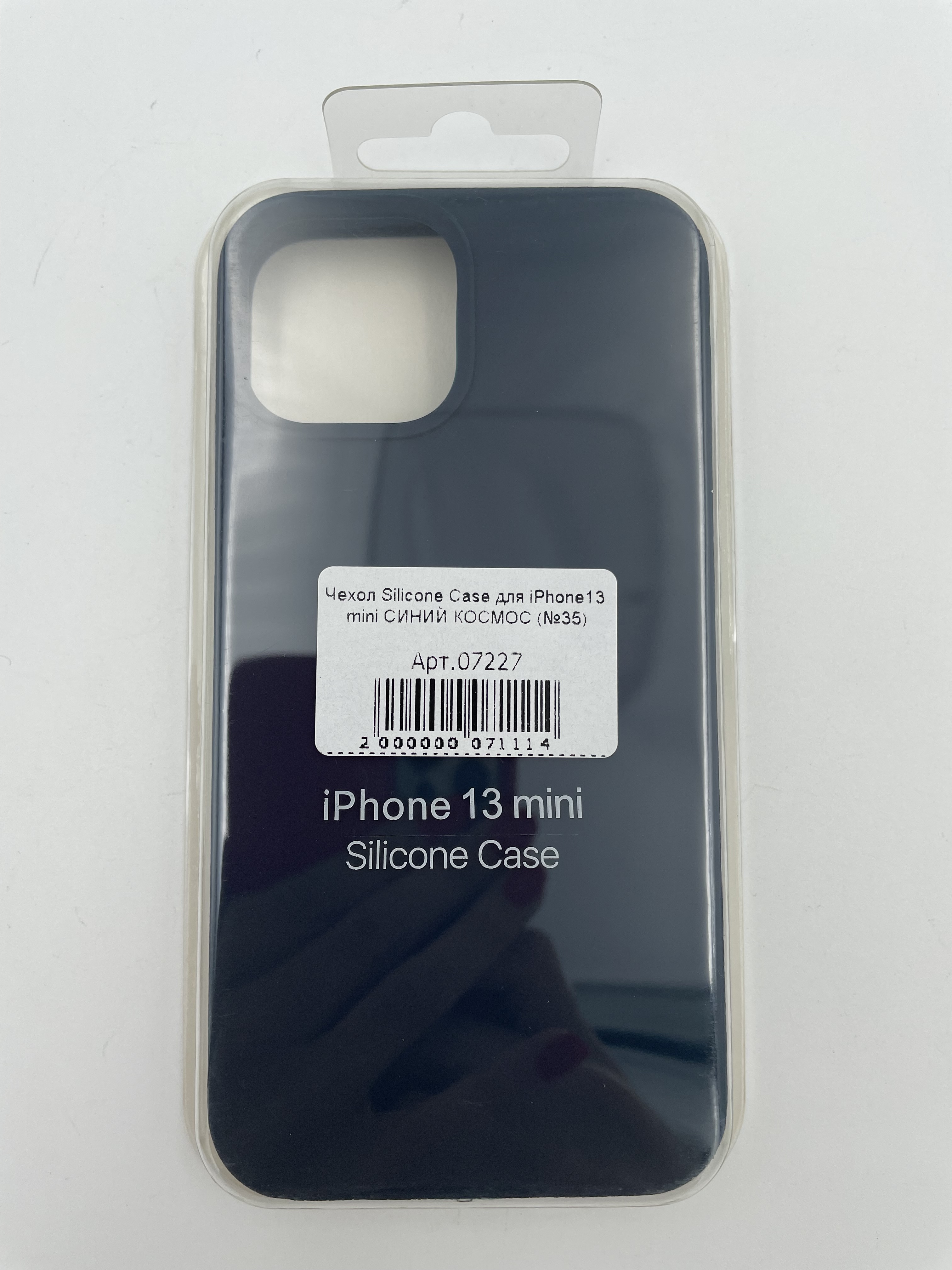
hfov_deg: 53.1
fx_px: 953
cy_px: 635
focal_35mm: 26
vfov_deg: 67.3
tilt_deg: -89.1
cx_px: 476
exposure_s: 1/1319
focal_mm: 4.2
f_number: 1.6
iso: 32
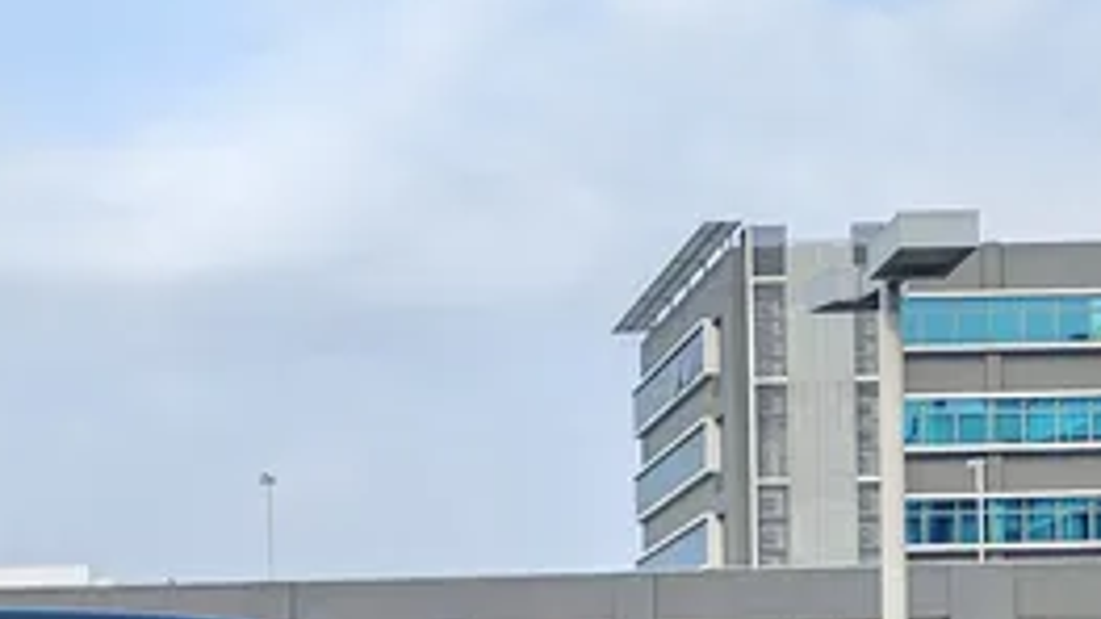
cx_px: 230
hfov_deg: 24.4
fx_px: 2511
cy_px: 937
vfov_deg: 13.3
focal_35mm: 86
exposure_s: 1/1200
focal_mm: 5.52
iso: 50
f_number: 1.95
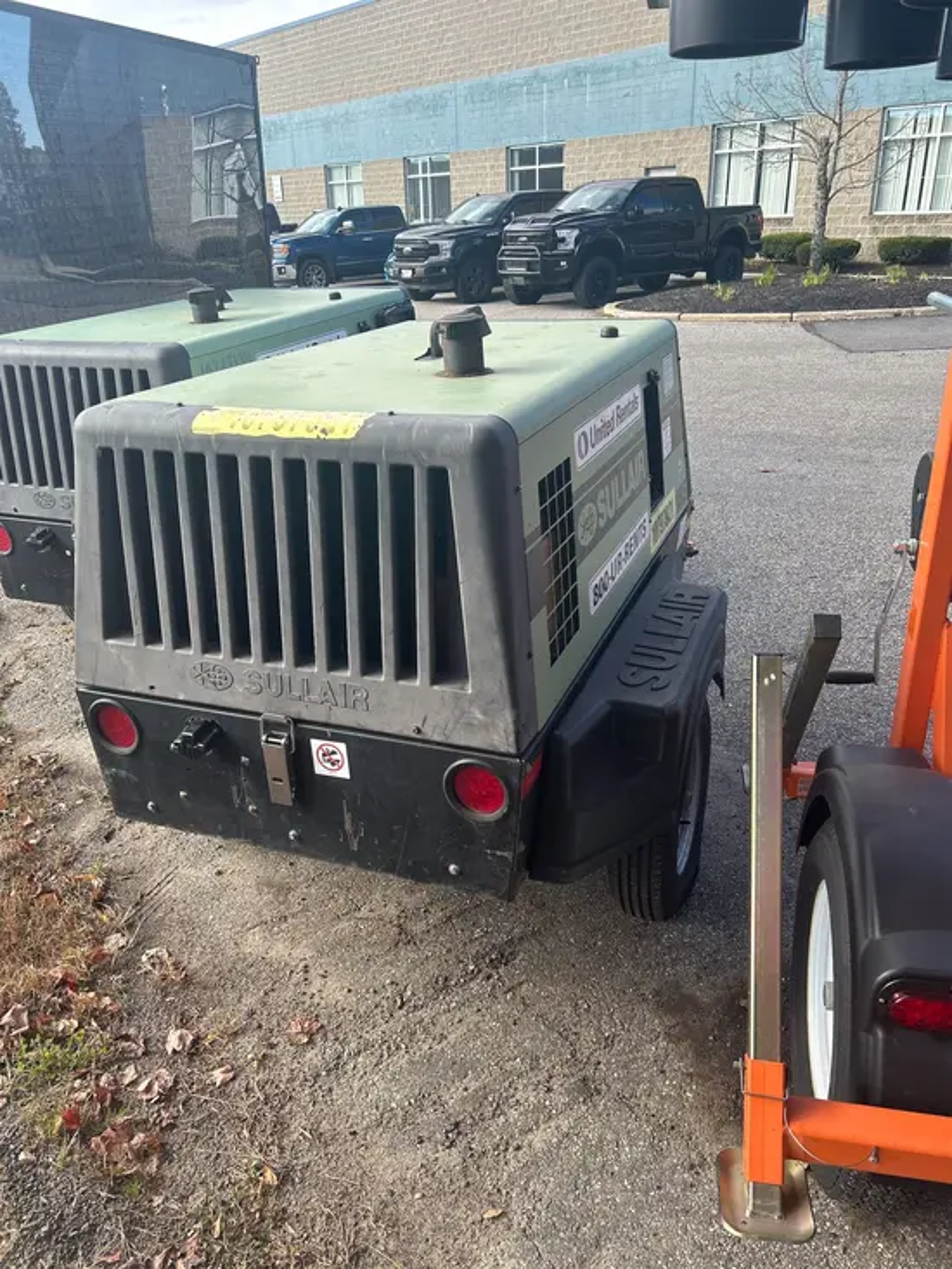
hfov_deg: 53.1
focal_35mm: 26
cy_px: 634
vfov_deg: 67.3
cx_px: 476
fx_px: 953
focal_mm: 5.7
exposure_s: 1/917
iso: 50
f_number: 1.5
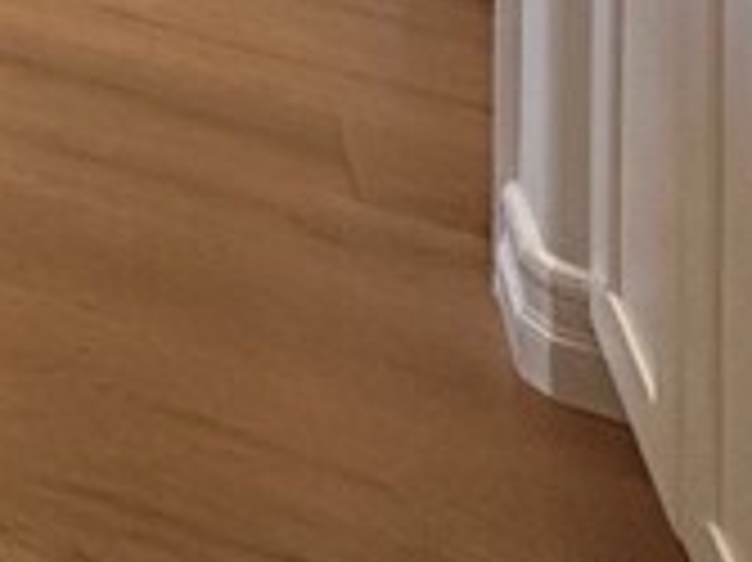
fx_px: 1867
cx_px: -1135
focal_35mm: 86
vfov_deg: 11.6
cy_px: -1025
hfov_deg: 14.0
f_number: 2.2
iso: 125
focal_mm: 2.22
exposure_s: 1/120
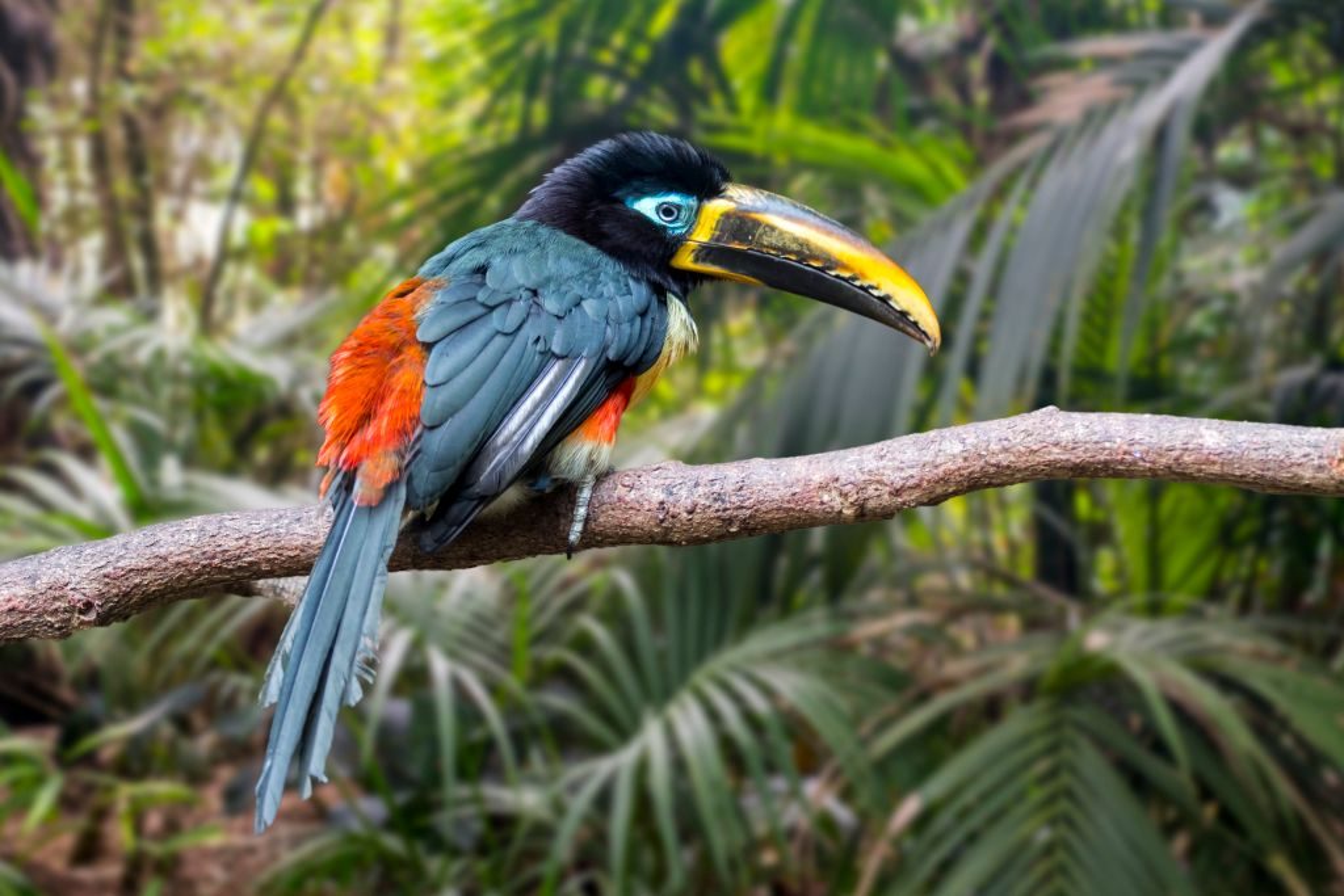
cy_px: 448
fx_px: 7561
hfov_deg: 10.2
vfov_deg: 6.8
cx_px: 672
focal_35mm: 202
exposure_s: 1/25
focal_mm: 135
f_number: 5.6
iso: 800
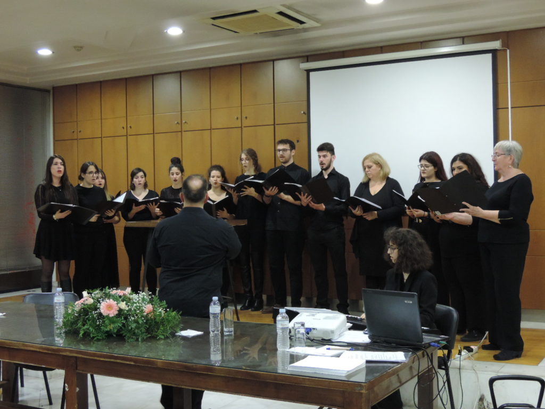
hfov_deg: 40.4
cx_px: 272
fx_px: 740
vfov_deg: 30.9
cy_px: 204
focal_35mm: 47
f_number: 3.5
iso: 800
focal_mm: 8.3
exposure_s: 1/10
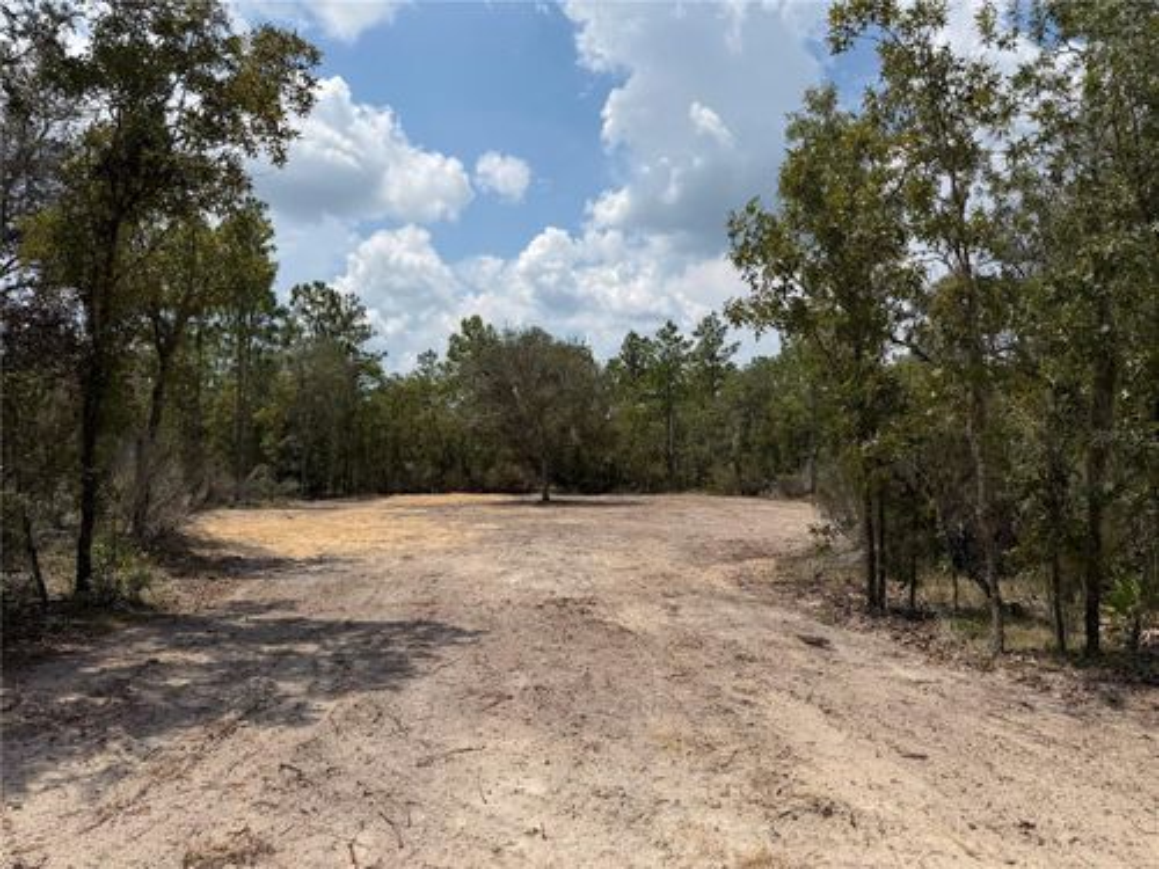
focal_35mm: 24
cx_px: 580
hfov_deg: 71.6
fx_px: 804
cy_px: 434
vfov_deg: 56.8
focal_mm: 6.76
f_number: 1.78
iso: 80
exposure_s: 1/8130
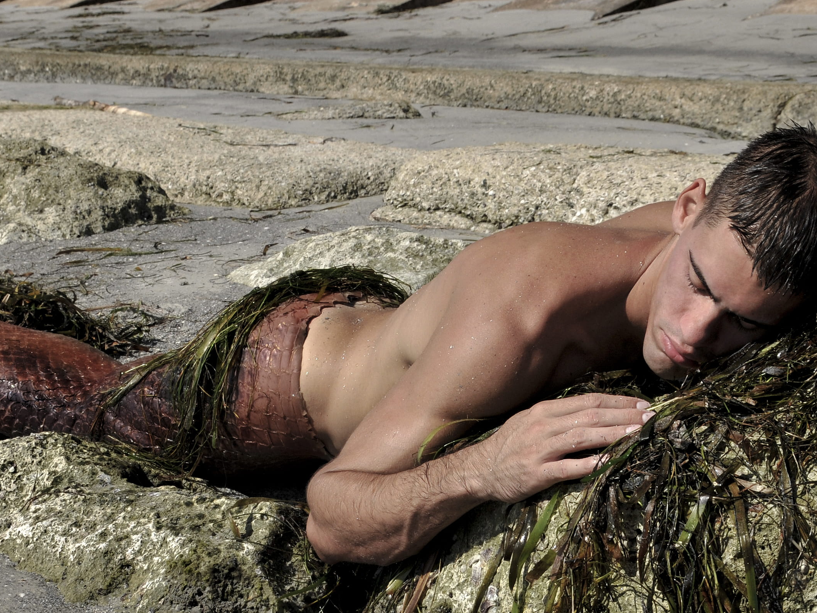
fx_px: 1652
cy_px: 496
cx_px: 275
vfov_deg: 20.8
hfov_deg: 27.6
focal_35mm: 70
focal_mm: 24
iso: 200
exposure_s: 1/200
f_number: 9
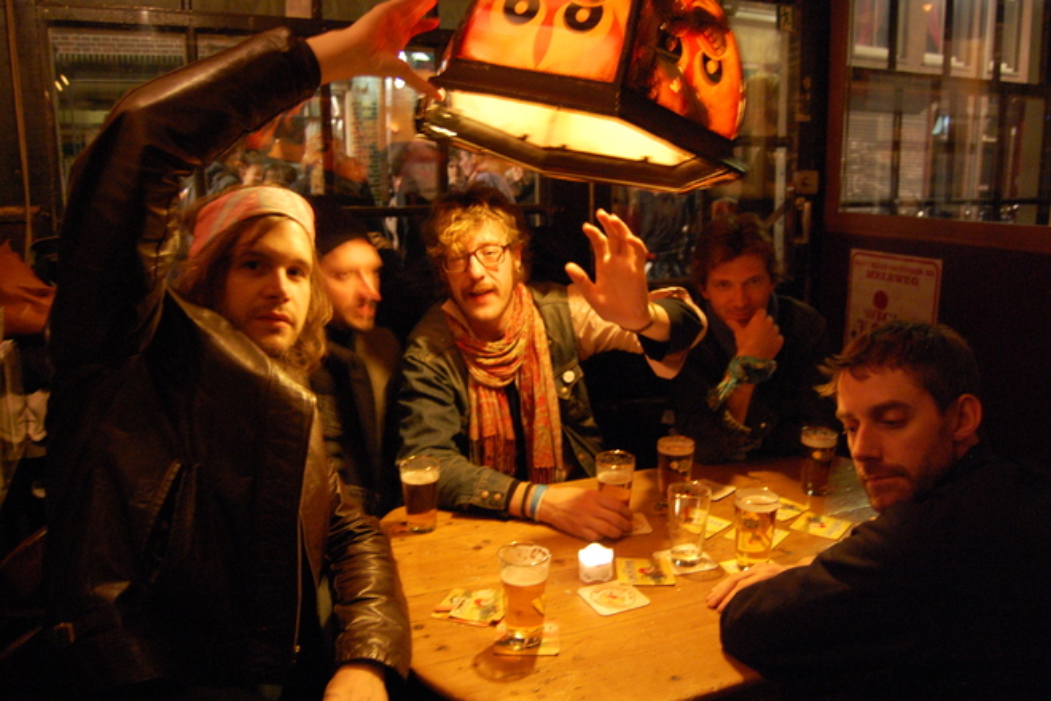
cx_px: 526
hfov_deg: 67.4
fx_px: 788
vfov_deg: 47.9
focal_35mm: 27
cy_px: 350
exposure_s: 1/3
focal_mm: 18
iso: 1600
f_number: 3.5
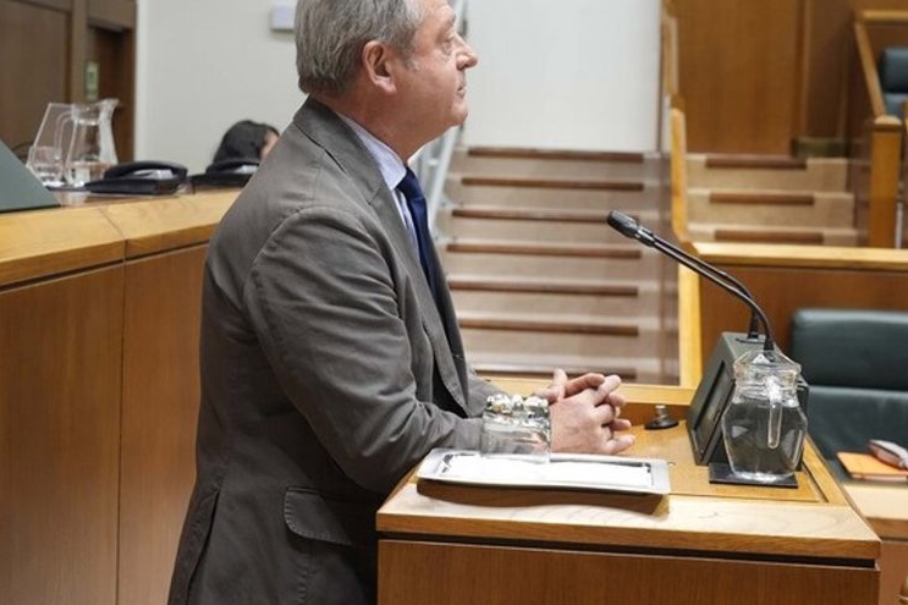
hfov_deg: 32.4
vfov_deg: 21.9
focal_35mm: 62
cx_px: 417
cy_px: 256
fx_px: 1563
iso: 3200
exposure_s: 1/160
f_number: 5.6
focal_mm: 47
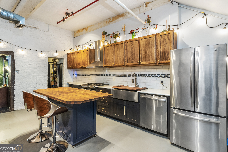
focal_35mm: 18
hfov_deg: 90.0
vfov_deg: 67.4
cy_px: 76
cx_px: 114
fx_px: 114
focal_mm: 12
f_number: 8
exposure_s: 1/10
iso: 500
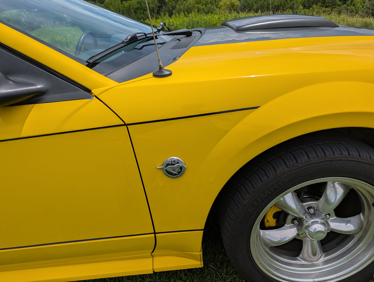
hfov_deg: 71.5
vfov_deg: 56.9
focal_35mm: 24
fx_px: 260
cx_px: 187
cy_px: 141
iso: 21
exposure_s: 1/2463
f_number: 1.68
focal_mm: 6.9
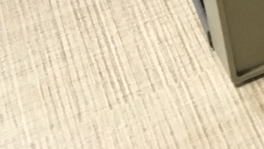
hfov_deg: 14.8
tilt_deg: -29.0
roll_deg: +3.3
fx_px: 924
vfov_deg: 8.3
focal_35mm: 132
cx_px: 426
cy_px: -240
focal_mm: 4.15
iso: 200
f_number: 2.2
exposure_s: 1/17
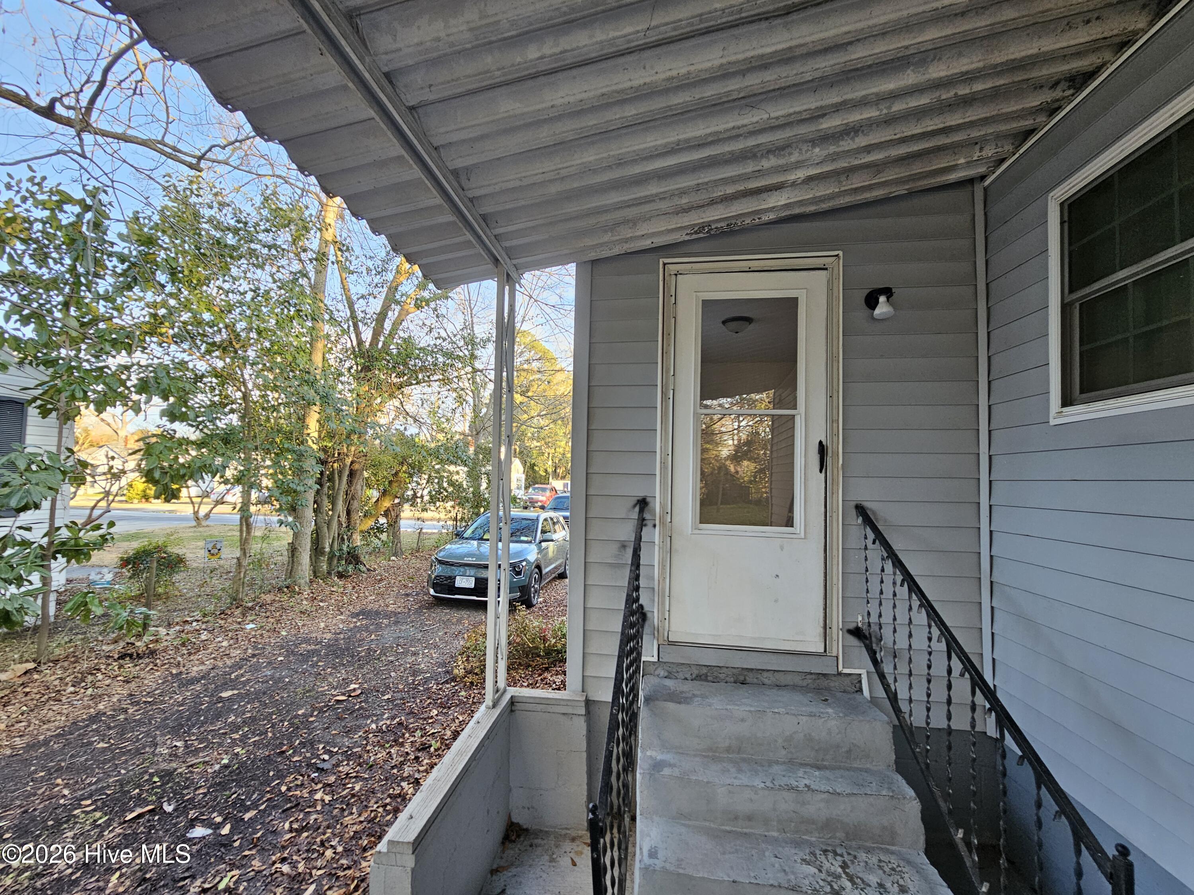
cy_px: 448
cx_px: 597
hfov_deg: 106.2
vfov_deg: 89.9
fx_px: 448
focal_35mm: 13
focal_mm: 2.2
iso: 64
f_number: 2.2
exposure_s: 1/60
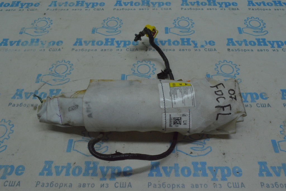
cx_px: 143
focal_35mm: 30
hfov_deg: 62.0
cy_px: 96
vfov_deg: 43.5
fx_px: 238
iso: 3200
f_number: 25
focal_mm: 20
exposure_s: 1/60
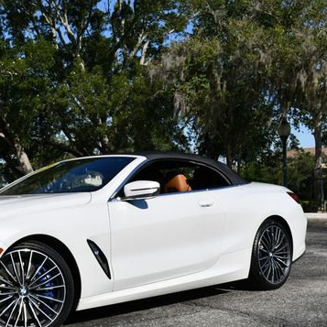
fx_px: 652
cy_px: 184
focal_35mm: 61
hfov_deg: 27.5
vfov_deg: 28.1
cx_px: 60
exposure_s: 1/400
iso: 100
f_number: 10
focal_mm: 20
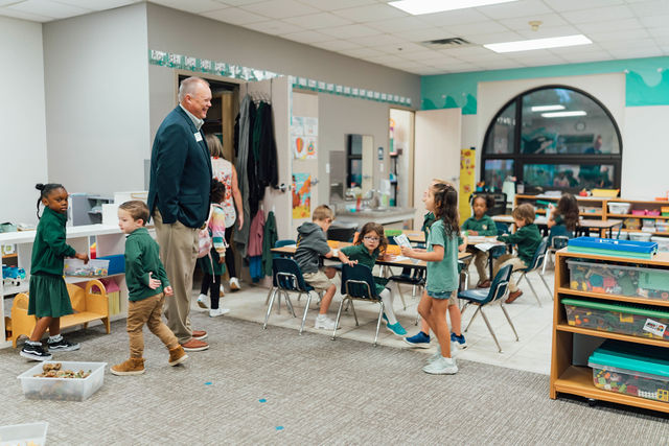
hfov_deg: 54.4
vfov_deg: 37.9
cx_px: 334
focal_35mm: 35
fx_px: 651
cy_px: 223
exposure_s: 1/160
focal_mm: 35
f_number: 1.4
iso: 320
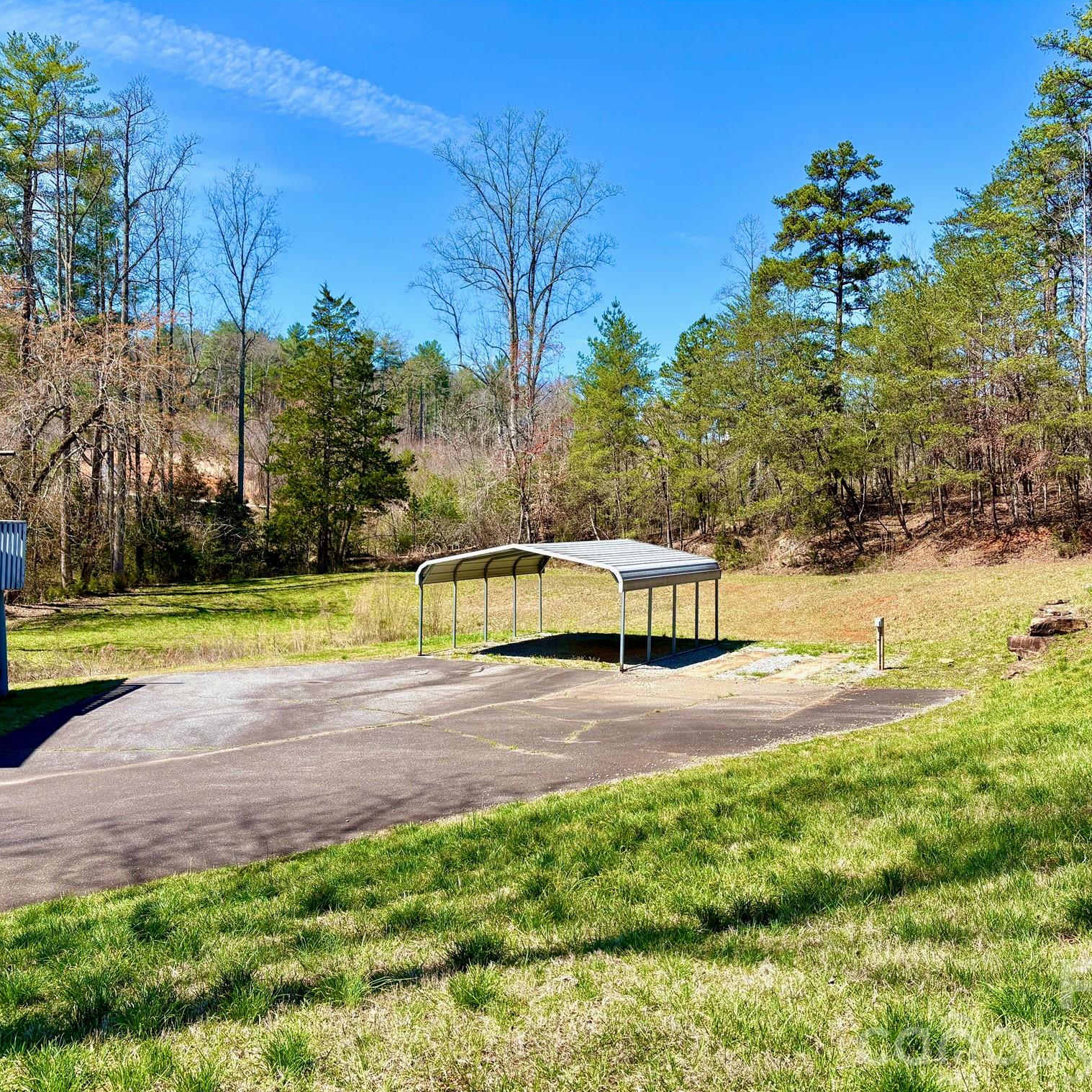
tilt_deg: -0.3
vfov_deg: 52.5
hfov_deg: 52.5
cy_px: 548
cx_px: 553
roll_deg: -0.9
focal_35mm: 31
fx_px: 1106
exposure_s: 1/1953
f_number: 1.6
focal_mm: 5.96
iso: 50
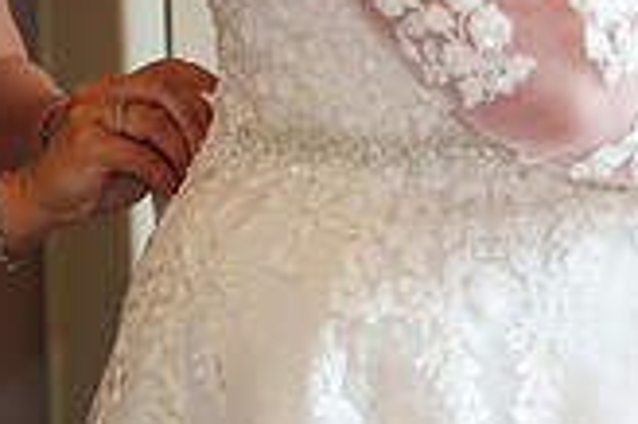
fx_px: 4692
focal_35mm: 265
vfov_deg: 5.1
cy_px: -169
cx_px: 1043
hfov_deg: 7.6
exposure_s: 1/250
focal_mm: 75
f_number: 2.8
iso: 800
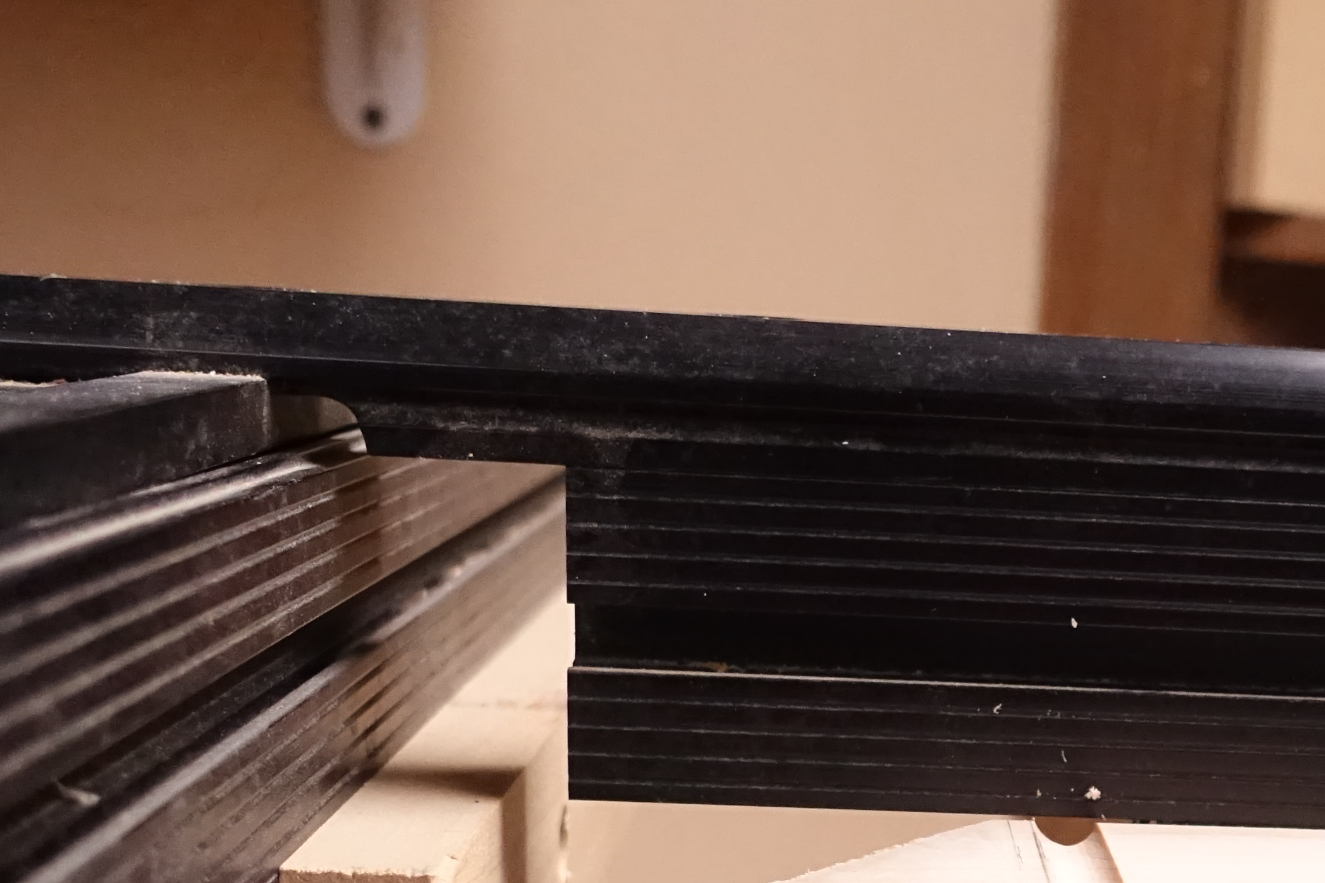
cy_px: 961
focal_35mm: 61
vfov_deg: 21.2
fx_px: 2245
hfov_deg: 31.8
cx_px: 1097
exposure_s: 1/320
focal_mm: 8.8
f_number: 2.5
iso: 2000
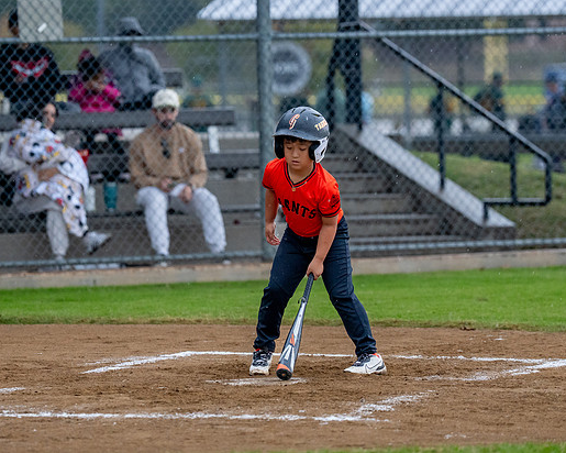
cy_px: 171
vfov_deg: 6.2
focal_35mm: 248
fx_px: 4154
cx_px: 278
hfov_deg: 7.8
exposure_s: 1/1000
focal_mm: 148
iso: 1600
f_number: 2.8
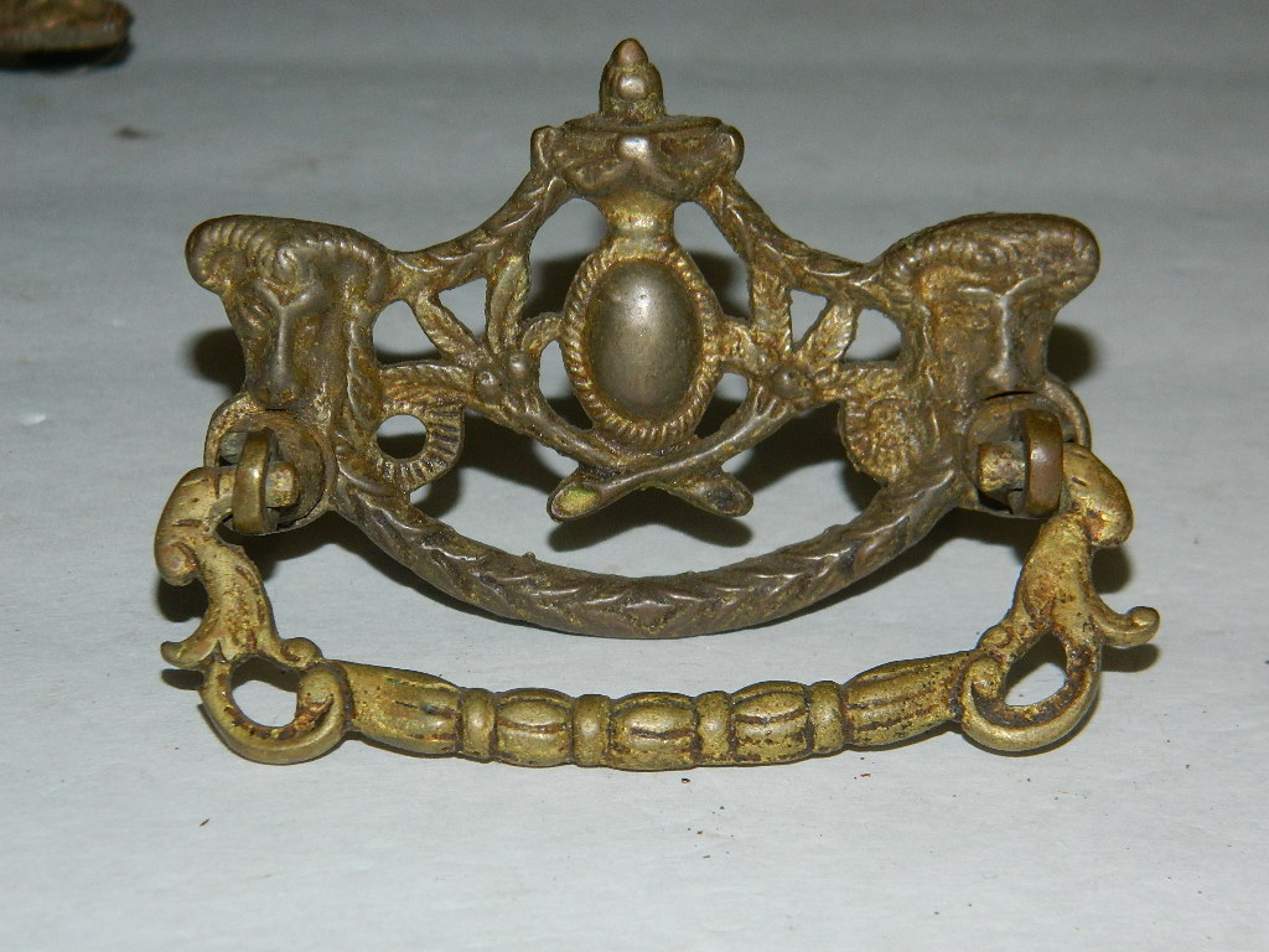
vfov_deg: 14.4
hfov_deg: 19.1
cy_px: 476
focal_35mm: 103
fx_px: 3776
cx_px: 634
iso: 200
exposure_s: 1/60
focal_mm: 18.6
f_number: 4.5
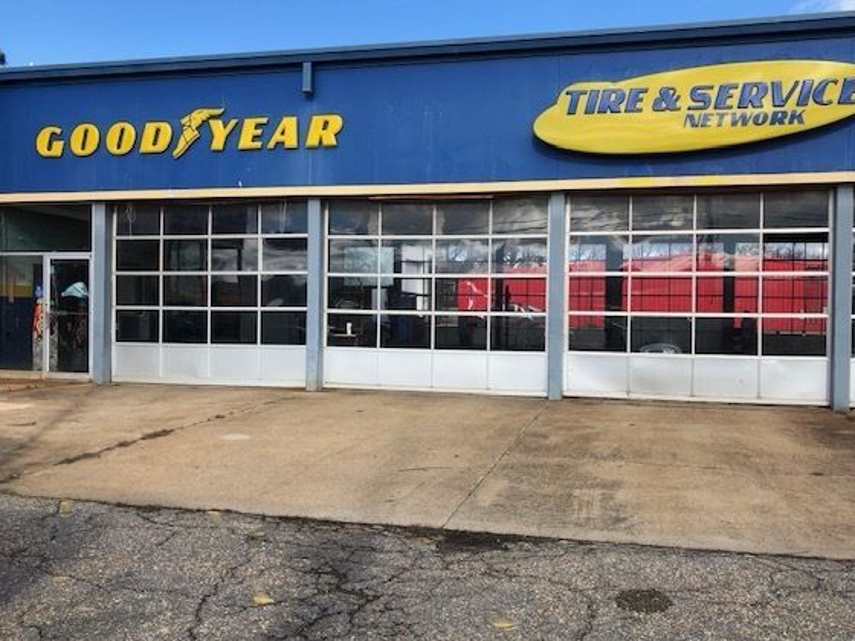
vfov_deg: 44.2
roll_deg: -0.1
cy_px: 330
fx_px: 790
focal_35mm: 32
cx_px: 464
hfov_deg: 56.7
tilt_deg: -4.4
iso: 20
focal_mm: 3.99
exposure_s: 1/1080
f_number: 1.8
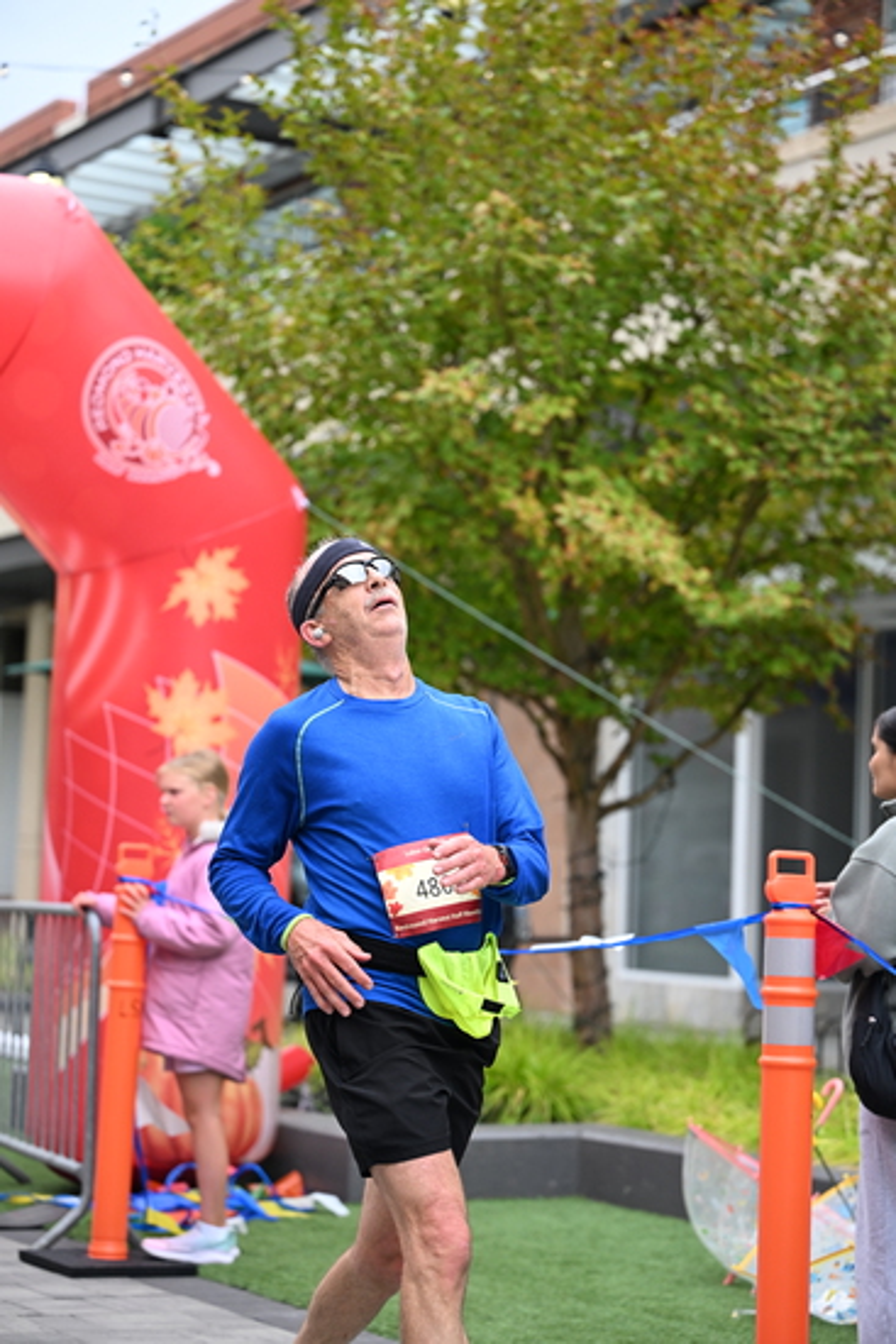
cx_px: 448
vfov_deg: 24.8
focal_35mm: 82
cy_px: 672
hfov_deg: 16.7
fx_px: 3059
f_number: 2.8
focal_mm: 82
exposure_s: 1/2000
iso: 800
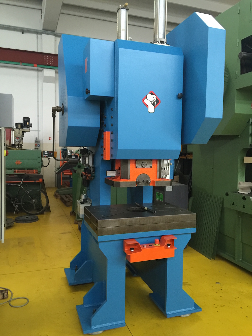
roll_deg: -1.6
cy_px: 168
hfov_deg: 48.2
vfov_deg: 61.7
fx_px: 281
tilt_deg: -2.7
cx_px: 126
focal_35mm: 29
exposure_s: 1/17
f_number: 2.2
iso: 125
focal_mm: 4.15
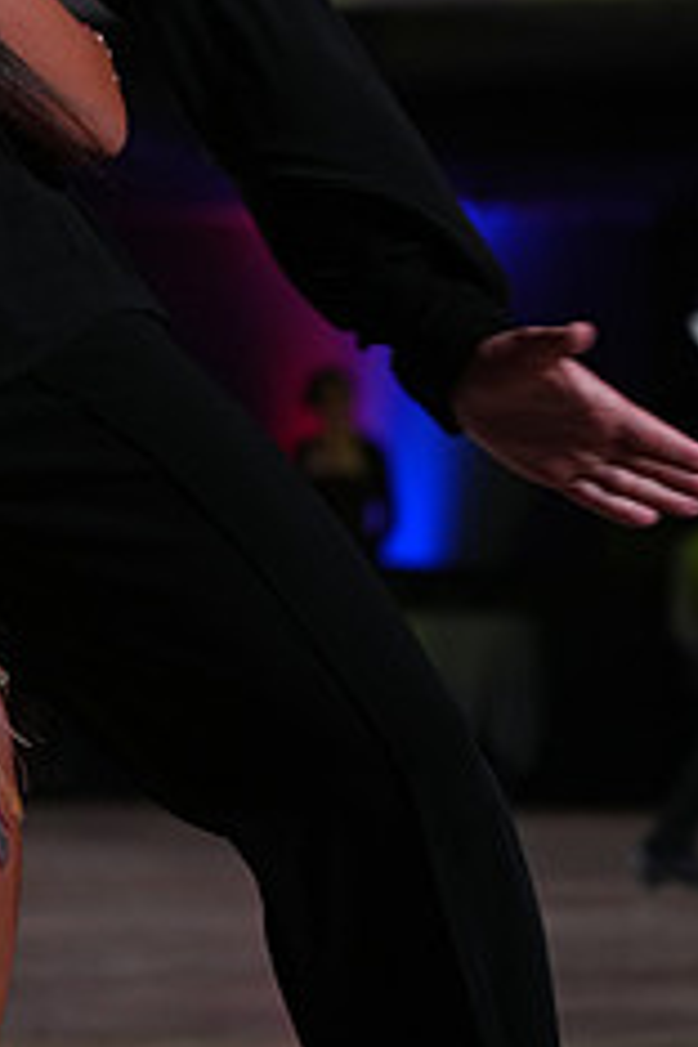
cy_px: -183
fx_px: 7416
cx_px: -145
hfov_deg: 5.4
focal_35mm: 255
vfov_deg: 8.0
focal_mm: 103
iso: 2500
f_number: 5
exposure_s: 1/400
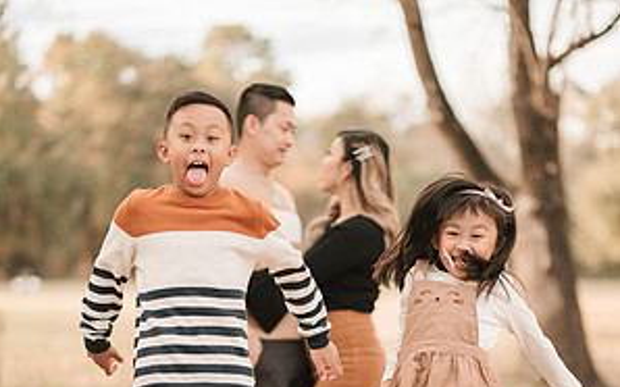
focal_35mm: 131
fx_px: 2213
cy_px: 350
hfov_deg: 16.0
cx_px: 310
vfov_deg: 9.9
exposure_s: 1/800
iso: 200
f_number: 1.8
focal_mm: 85
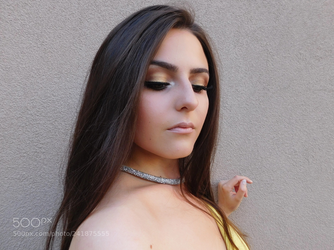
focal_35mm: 23
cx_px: 167
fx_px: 222
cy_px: 125
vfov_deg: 58.9
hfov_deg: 73.9
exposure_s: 1/160
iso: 125
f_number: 3
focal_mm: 4
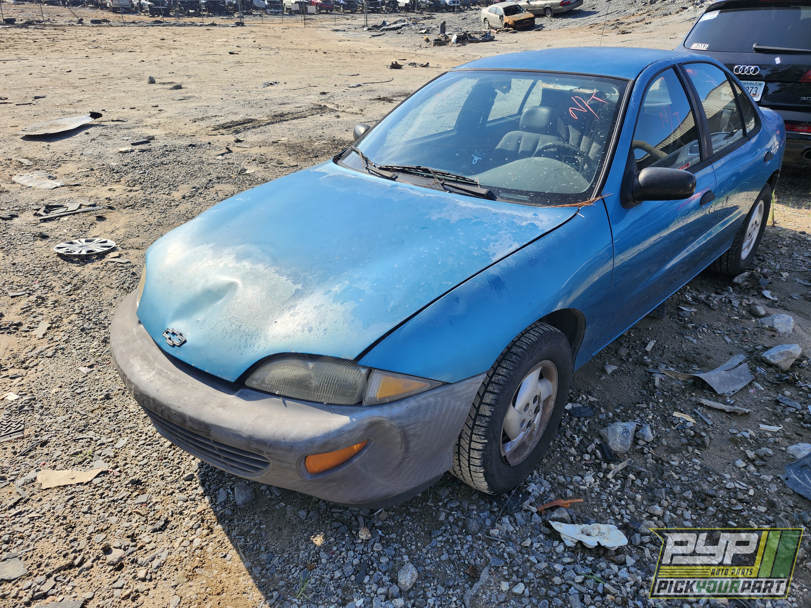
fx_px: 539
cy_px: 304
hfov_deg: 73.9
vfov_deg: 58.9
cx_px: 406
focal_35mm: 23
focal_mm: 5.54
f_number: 1.8
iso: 25
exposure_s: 1/836
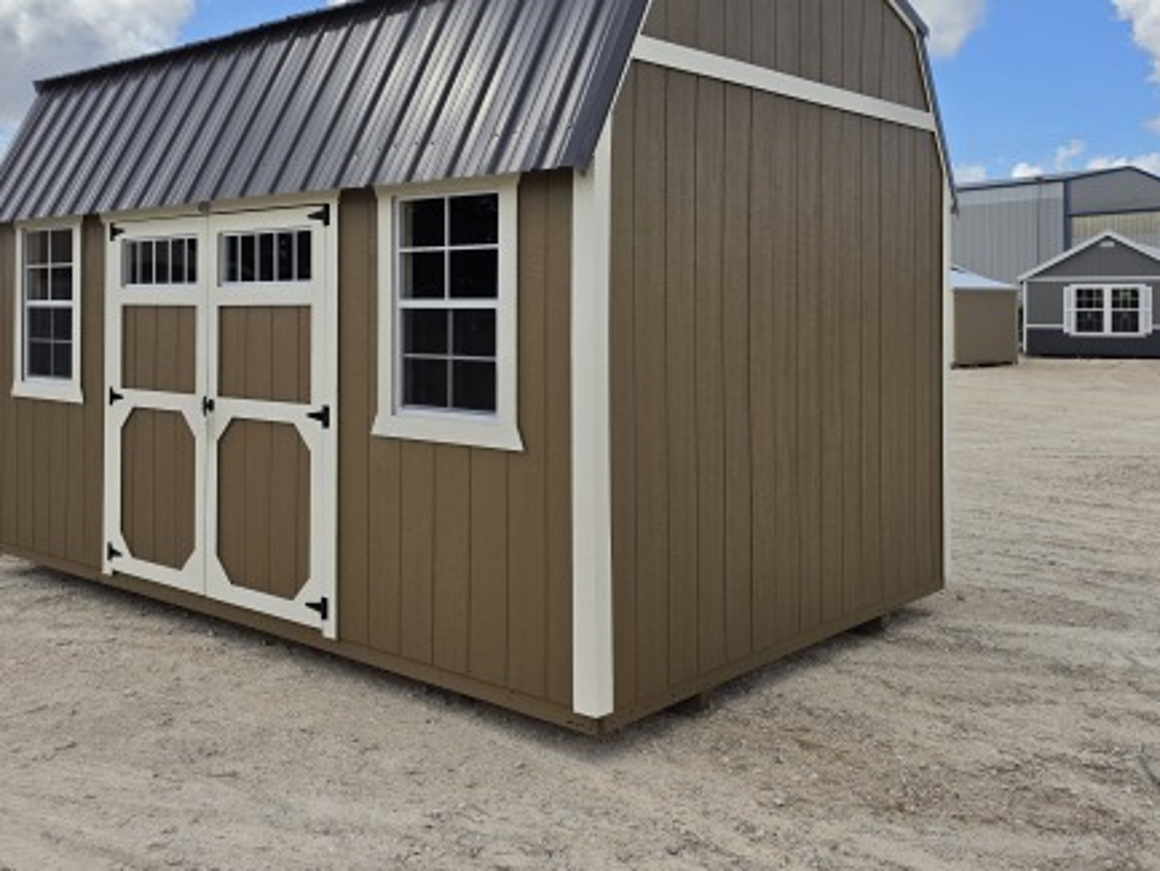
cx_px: 514
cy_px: 322
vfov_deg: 41.5
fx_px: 1140
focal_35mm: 34
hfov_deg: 53.8
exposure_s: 1/7939
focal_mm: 6.5
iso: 50
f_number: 1.4
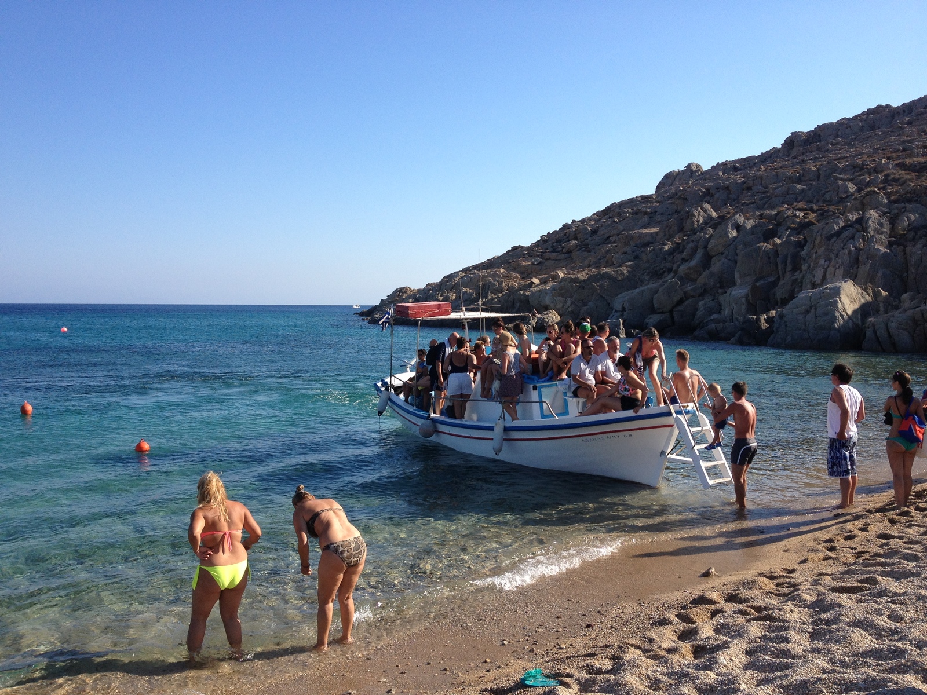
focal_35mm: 35
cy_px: 348
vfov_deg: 40.7
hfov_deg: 52.6
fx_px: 937
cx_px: 464
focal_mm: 4.28
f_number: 2.4
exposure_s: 1/1381
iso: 50
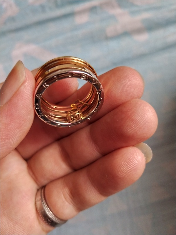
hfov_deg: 46.8
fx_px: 203
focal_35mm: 30
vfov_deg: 60.0
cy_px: 118
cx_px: 88
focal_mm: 3.95
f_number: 1.8
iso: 159
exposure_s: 1/50
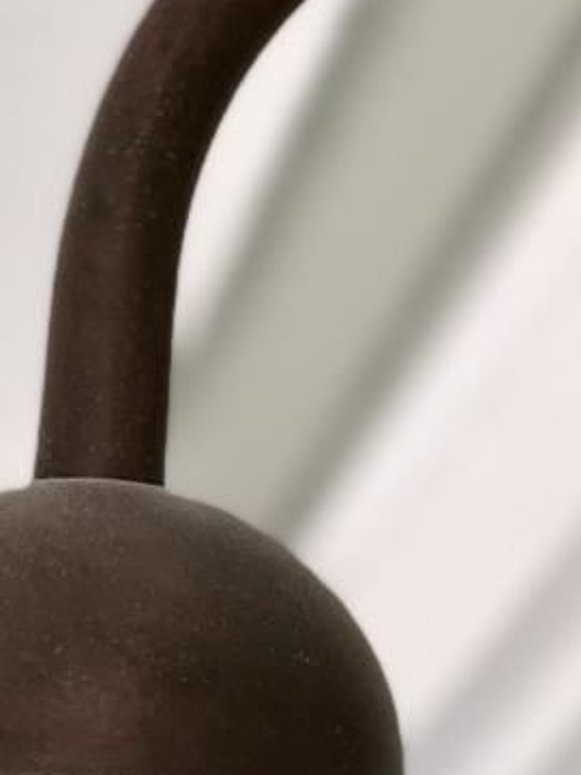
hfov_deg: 5.2
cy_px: 1610
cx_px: 167
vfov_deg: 6.6
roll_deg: -1.1
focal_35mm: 288
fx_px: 6441
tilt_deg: +6.2
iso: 20
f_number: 2.4
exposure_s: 1/120
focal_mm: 6
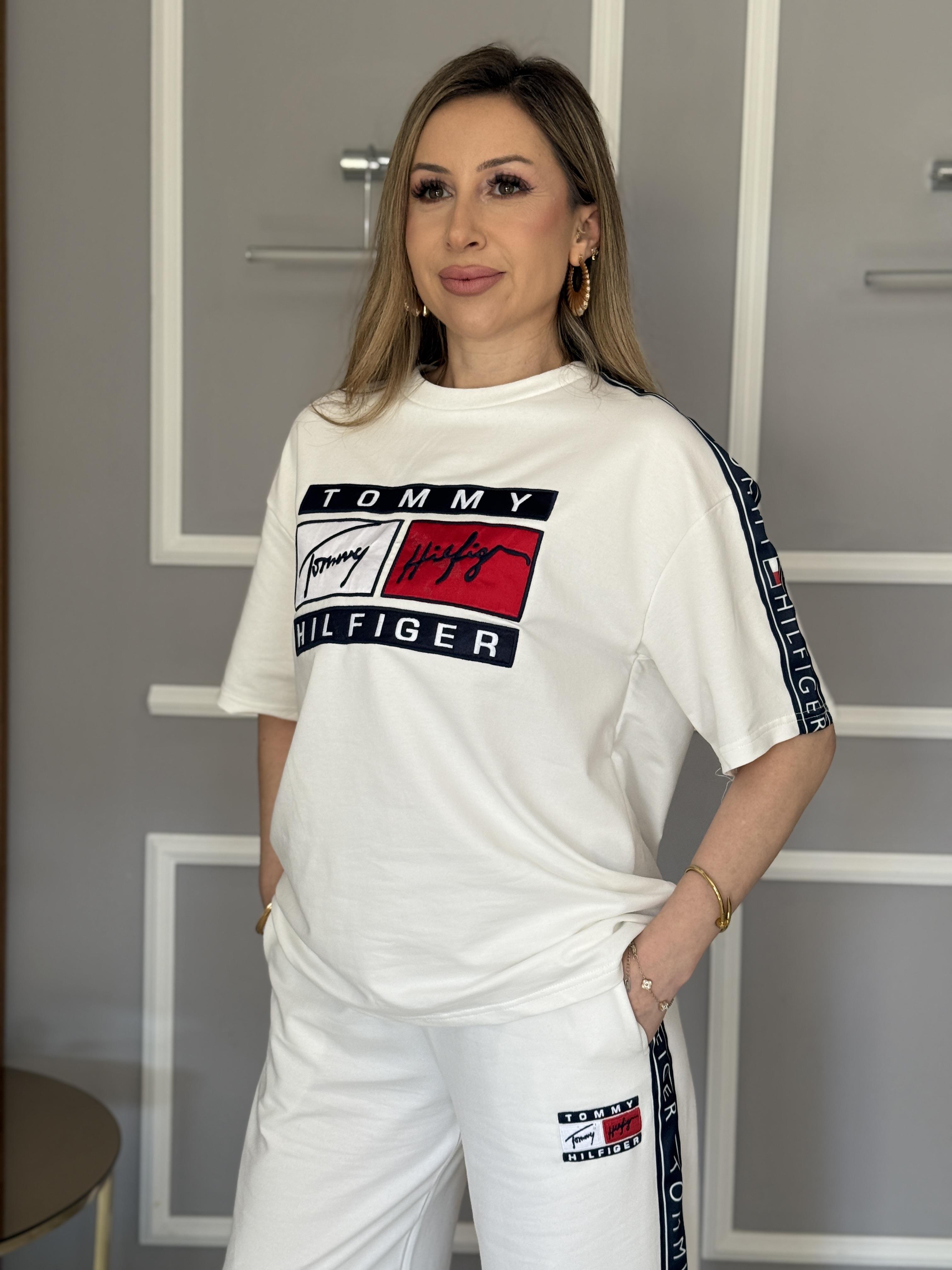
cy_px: 635
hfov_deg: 30.3
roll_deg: -1.9
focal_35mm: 48
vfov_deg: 39.7
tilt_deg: -3.7
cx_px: 476
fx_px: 1760
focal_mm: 6.76
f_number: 1.78
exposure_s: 1/60
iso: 100
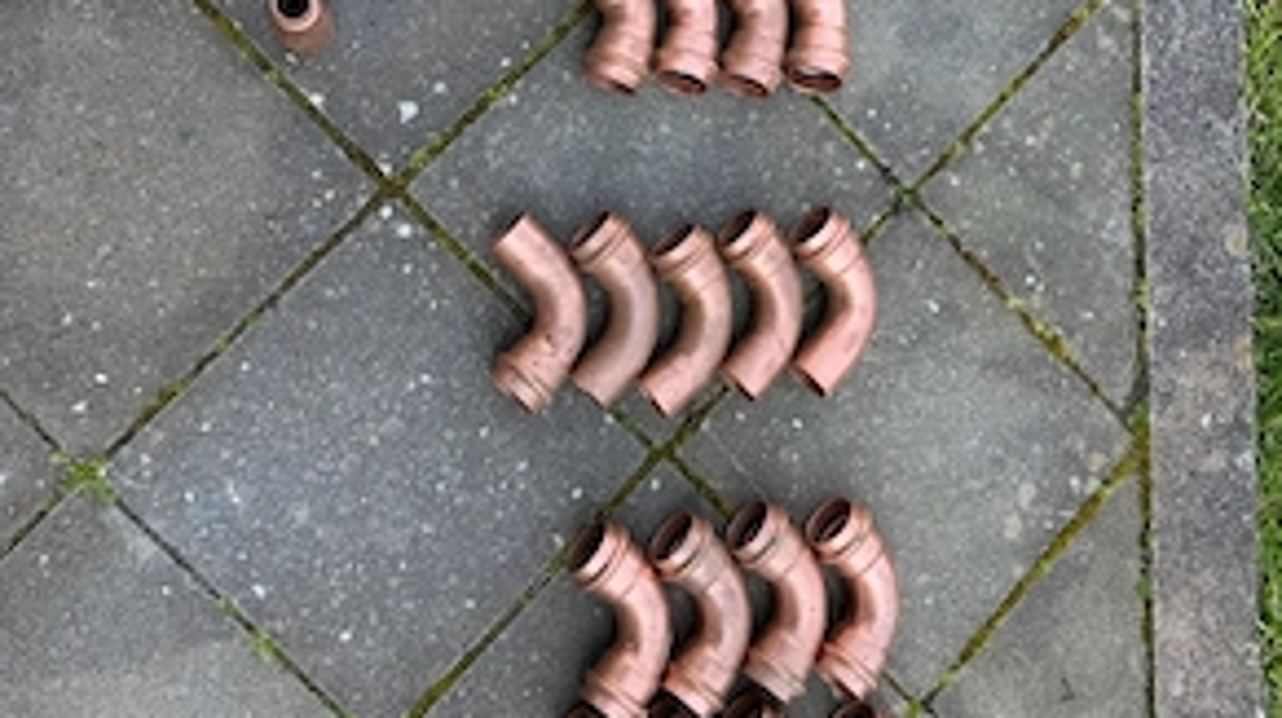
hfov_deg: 55.3
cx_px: 656
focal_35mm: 36
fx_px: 1223
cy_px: 176
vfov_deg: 32.1
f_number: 1.78
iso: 80
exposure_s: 1/632
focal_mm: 6.76
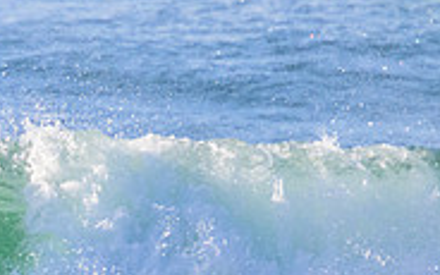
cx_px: -242
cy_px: 374
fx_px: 30794
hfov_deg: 0.8
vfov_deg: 0.5
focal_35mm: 2568
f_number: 11
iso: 3200
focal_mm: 800
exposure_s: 1/2000
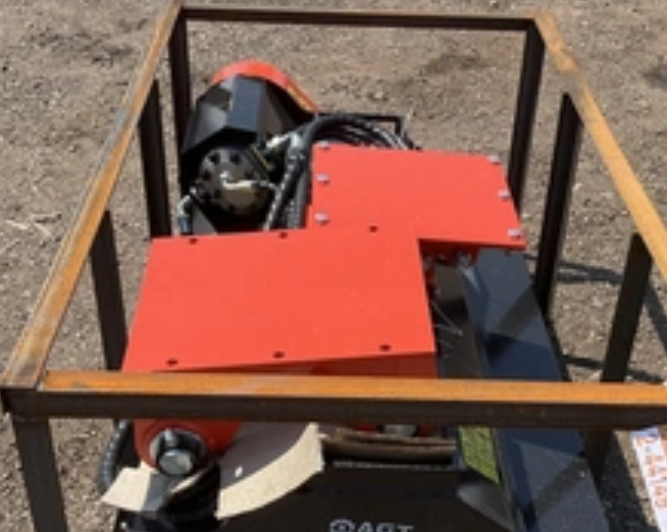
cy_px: 382
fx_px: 1026
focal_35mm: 52
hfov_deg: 36.0
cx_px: 367
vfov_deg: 28.8
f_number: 1.8
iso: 25
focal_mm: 3
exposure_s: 1/1250
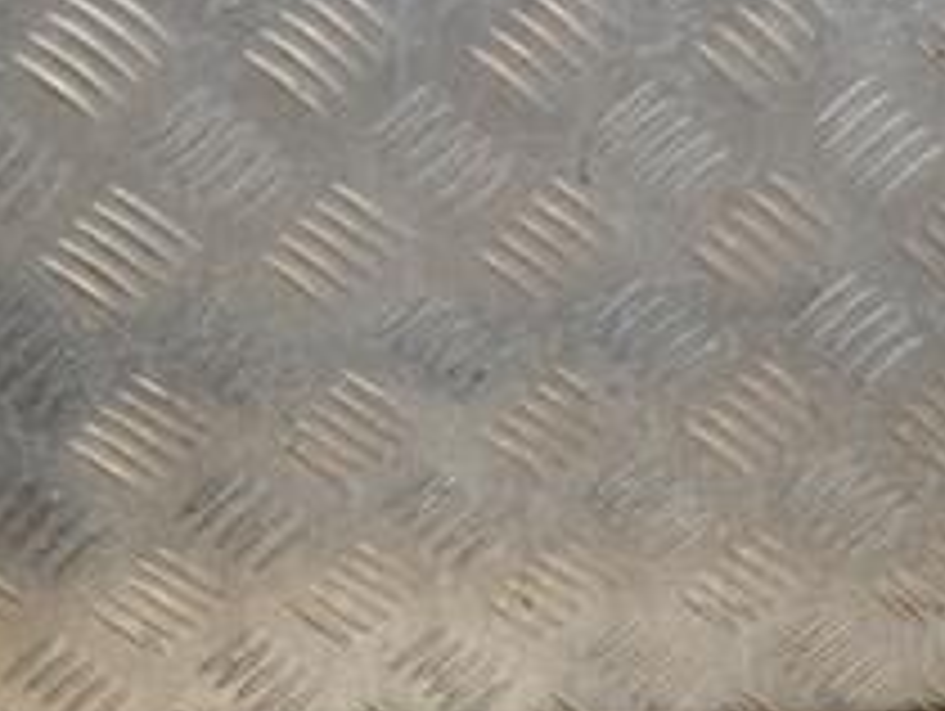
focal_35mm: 107
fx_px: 2924
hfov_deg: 18.3
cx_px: 688
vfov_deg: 13.6
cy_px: 729
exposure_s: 1/200
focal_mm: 26
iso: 800
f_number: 6.3
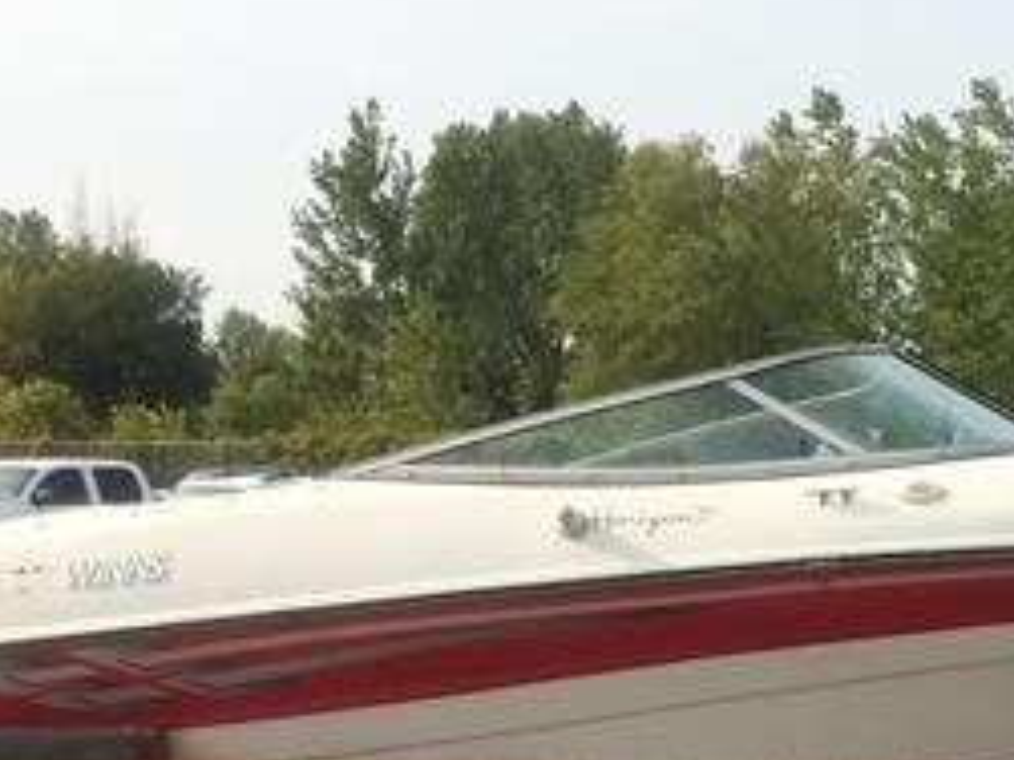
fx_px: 2167
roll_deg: +0.0
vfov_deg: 19.2
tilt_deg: -9.5
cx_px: 893
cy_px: 809
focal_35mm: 74
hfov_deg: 25.6
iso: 32
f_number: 2.2
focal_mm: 4.15
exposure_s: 1/1466
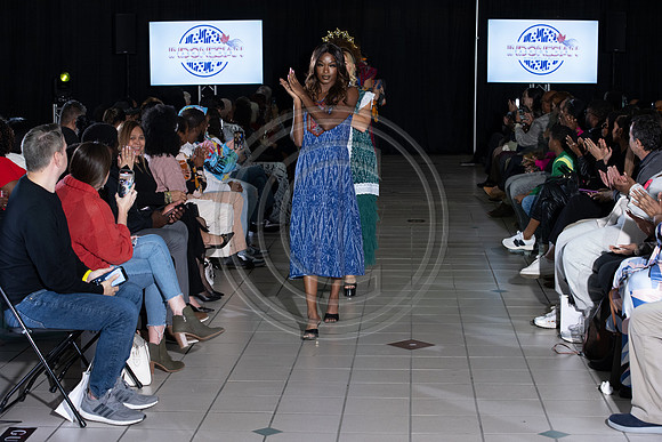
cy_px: 221
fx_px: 1287
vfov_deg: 19.5
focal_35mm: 70
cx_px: 331
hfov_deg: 28.8
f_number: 5.6
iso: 1250
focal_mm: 70
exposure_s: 1/160
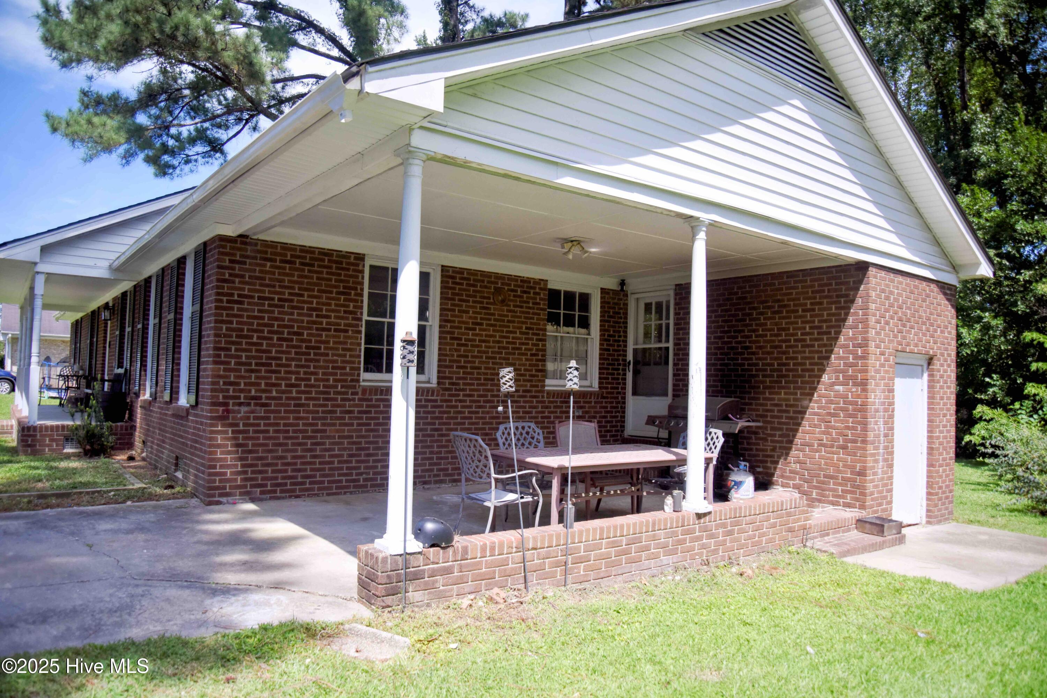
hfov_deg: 73.7
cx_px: 524
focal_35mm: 24
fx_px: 698
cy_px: 349
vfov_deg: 53.2
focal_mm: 24
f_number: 3.5
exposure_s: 1/6400
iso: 1000
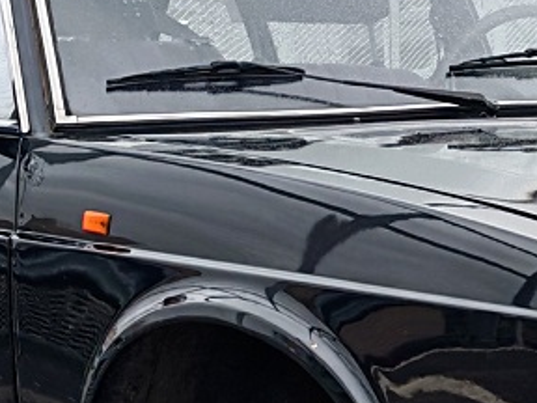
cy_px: 235
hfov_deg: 11.5
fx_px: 2653
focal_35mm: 171
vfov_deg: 8.7
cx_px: 479
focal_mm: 6.83
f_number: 2
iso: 100
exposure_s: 1/900
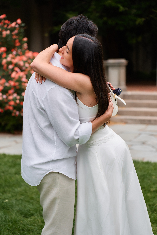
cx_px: 78
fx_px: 491
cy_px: 118
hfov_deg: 18.2
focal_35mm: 75
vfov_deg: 27.0
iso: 500
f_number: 2.8
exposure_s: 1/2000
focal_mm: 75
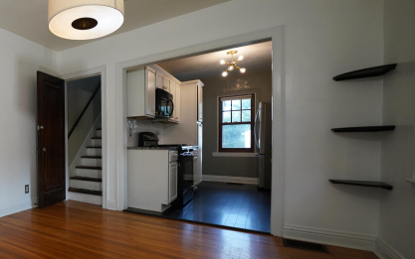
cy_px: 150
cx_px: 47
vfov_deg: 54.9
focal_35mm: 22
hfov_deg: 66.6
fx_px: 249
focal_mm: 12
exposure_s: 1/160
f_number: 4
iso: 1000
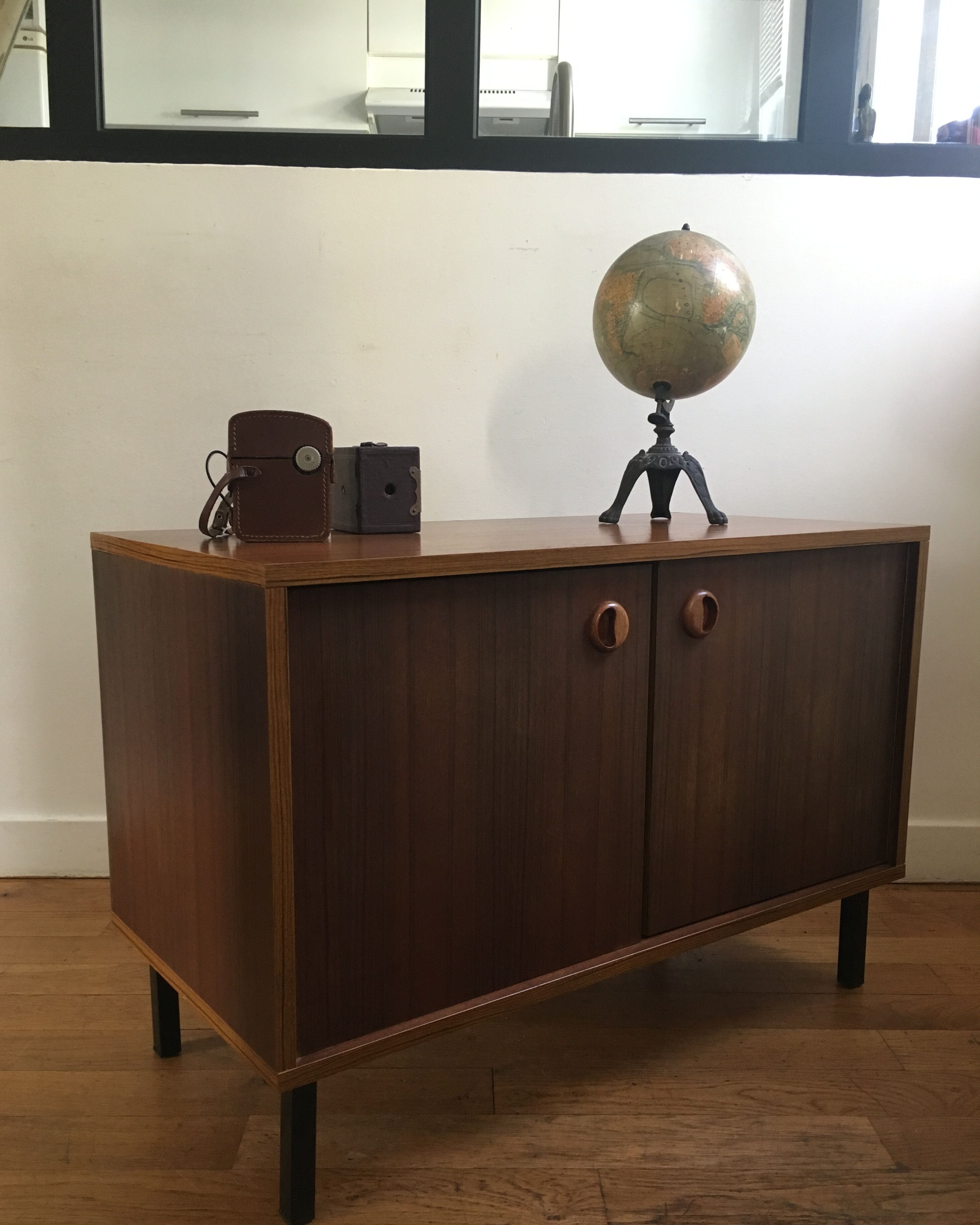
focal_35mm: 31
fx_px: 1124
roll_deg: -0.2
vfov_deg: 57.1
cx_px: 479
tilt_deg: -10.3
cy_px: 669
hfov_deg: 47.1
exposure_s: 1/33
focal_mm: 4.15
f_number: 2.2
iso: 160
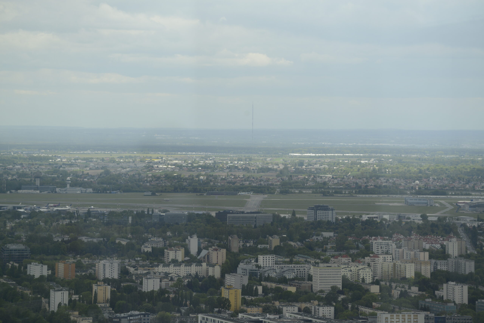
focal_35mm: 200
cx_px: 242
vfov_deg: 6.9
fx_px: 2690
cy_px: 162
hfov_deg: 10.3
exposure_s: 1/1600
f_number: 5.6
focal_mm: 200
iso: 500
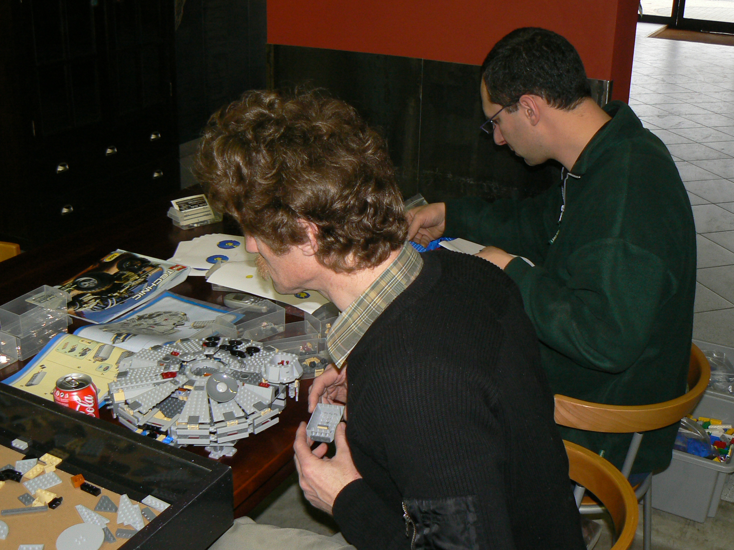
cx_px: 367
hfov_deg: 44.8
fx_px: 891
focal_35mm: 42
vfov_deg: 34.3
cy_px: 275
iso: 100
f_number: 2.8
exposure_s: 1/30
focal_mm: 6
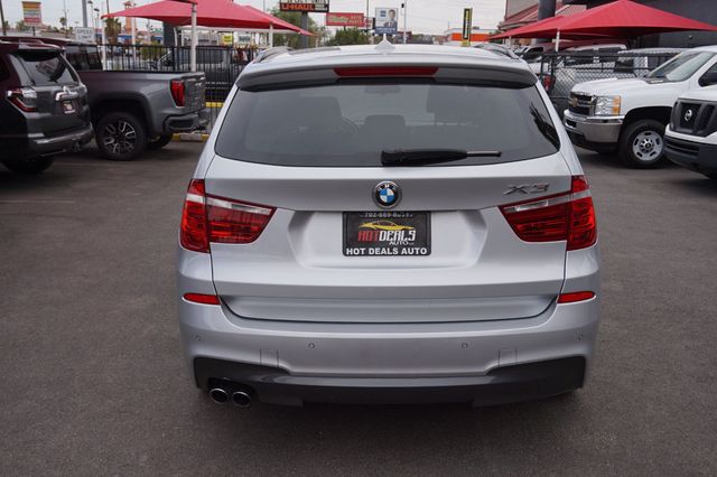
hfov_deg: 55.1
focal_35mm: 34
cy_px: 238
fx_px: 687
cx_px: 358
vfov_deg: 38.3
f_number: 6.3
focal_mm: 23
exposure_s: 1/200
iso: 100
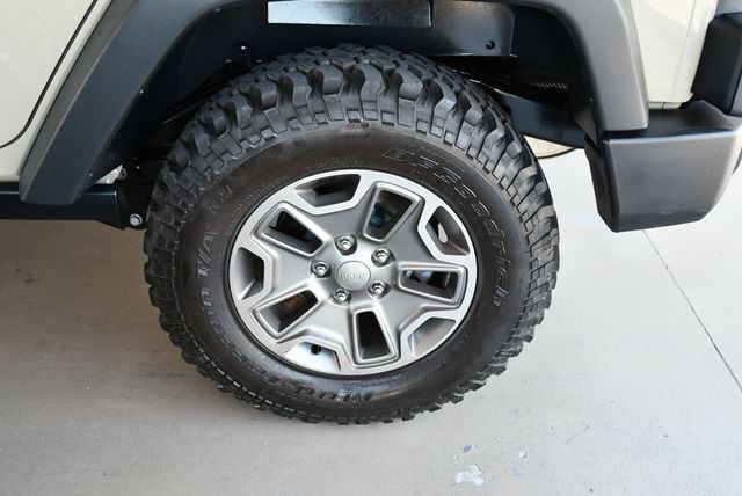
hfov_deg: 53.1
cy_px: 248
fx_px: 743
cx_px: 371
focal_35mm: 36
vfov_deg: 36.9
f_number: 3.5
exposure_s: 1/250
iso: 720
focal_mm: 18
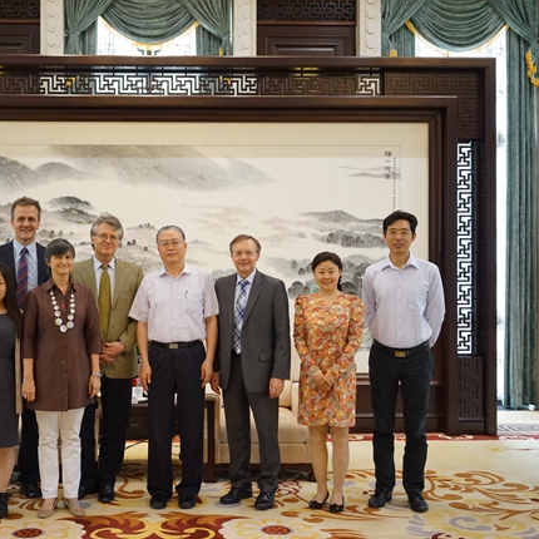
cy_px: 269
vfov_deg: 37.6
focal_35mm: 45
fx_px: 793
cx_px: 164
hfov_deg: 37.0
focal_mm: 35
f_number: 2.8
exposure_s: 1/125
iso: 1600
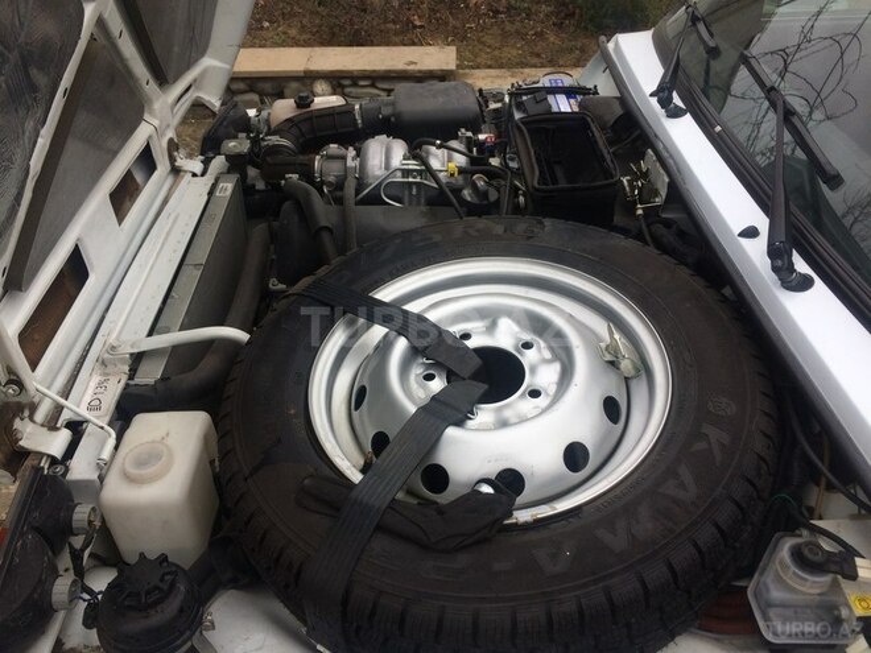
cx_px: 436
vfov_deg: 48.2
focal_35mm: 29
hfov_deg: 61.7
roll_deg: +1.7
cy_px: 326
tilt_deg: -40.5
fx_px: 730
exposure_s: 1/838
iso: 32
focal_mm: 4.15
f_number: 2.2
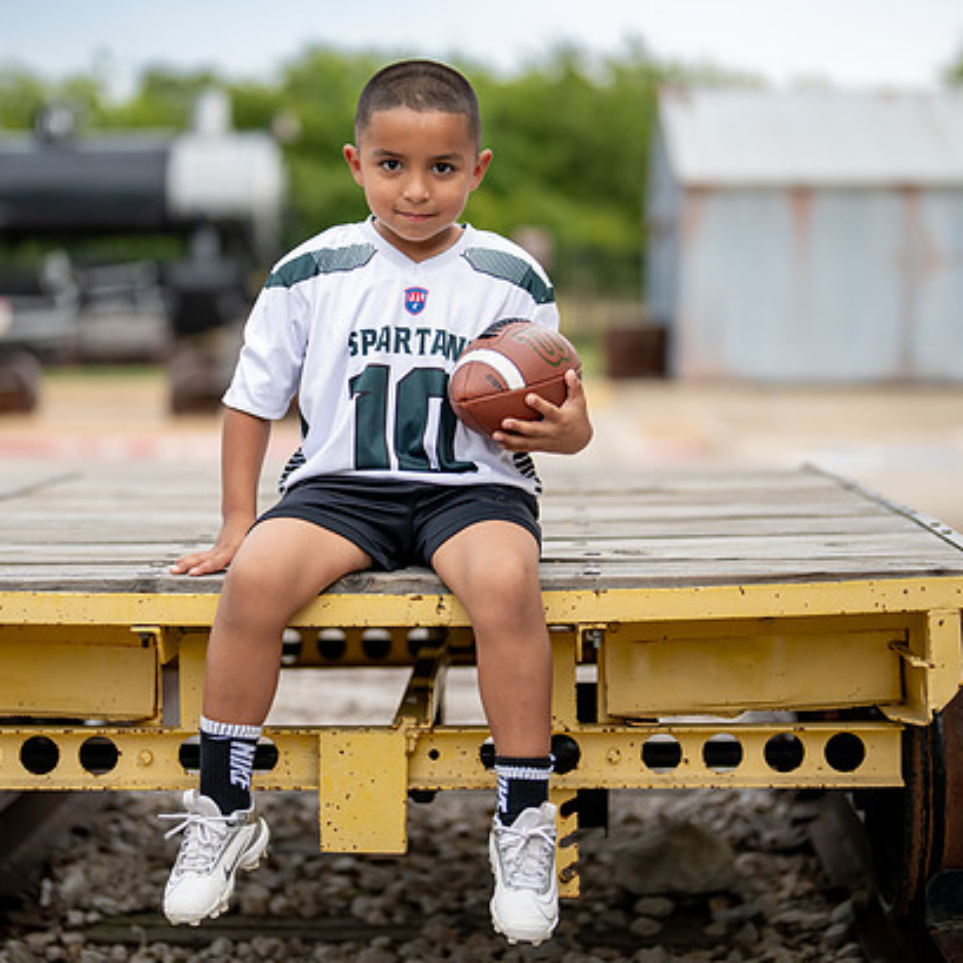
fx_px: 2455
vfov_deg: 22.2
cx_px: 424
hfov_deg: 22.2
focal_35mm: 78
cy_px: 439
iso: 400
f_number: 1.2
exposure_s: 1/1250
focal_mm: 50
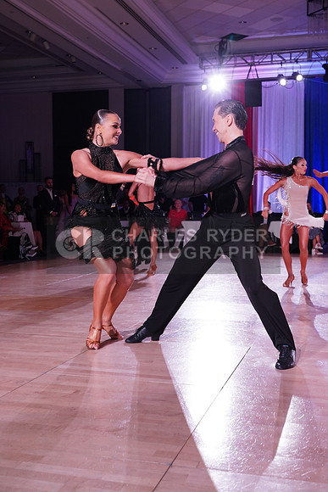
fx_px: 587
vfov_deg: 45.4
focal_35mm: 43
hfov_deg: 31.2
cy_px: 246
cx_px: 164
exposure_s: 1/200
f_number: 5
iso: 2000
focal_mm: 43
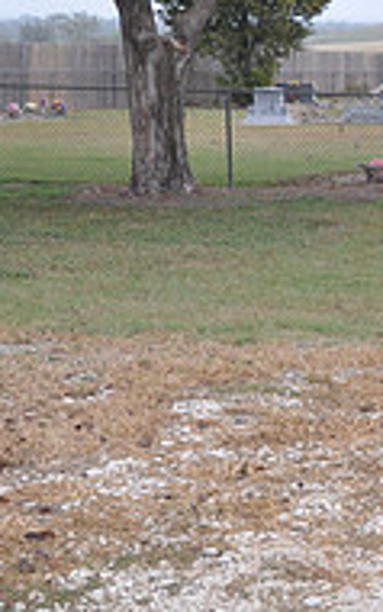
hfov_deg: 13.7
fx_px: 1401
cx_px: 721
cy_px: 153
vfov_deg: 24.4
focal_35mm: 84
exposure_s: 1/30
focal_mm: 18
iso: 360
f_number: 5.6
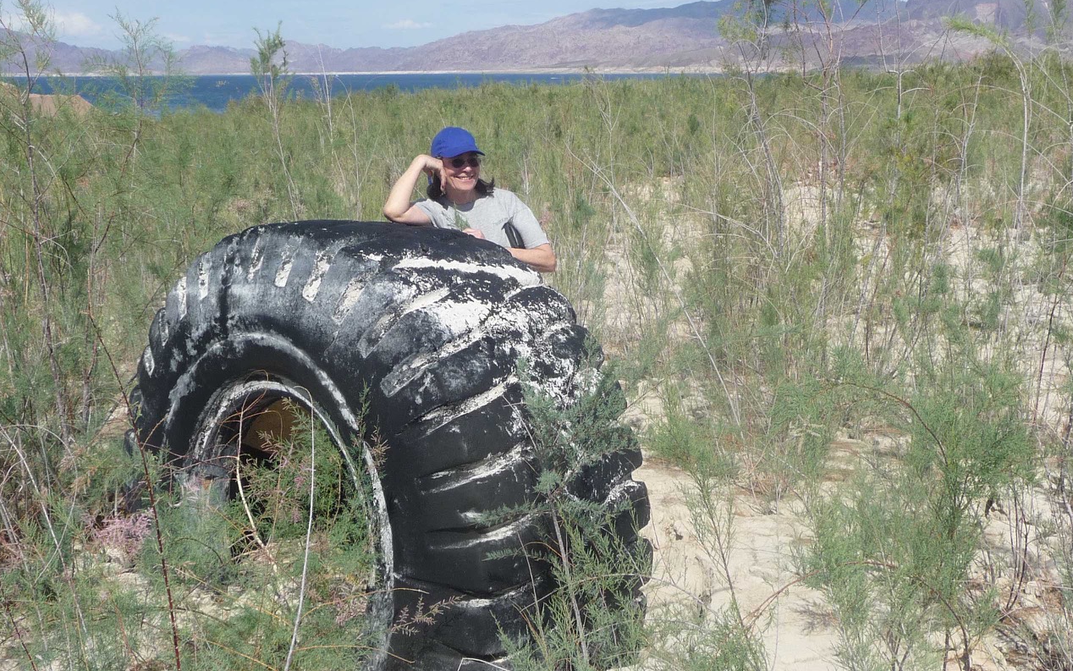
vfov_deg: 28.0
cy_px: 374
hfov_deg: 43.5
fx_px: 1345
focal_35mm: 46
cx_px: 535
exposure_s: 1/320
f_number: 8
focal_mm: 5.3
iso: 100
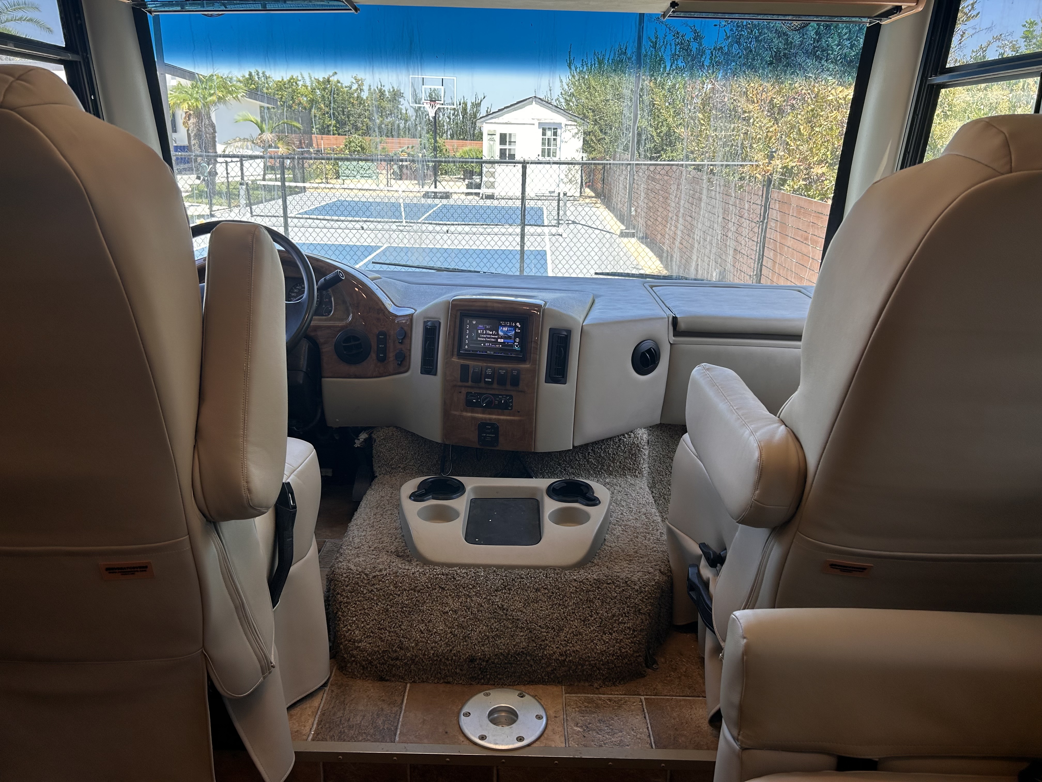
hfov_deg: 67.3
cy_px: 391
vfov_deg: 53.1
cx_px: 521
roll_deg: -1.8
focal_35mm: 26
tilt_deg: -18.1
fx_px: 783
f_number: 1.5
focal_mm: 5.7
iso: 50
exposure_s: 1/359
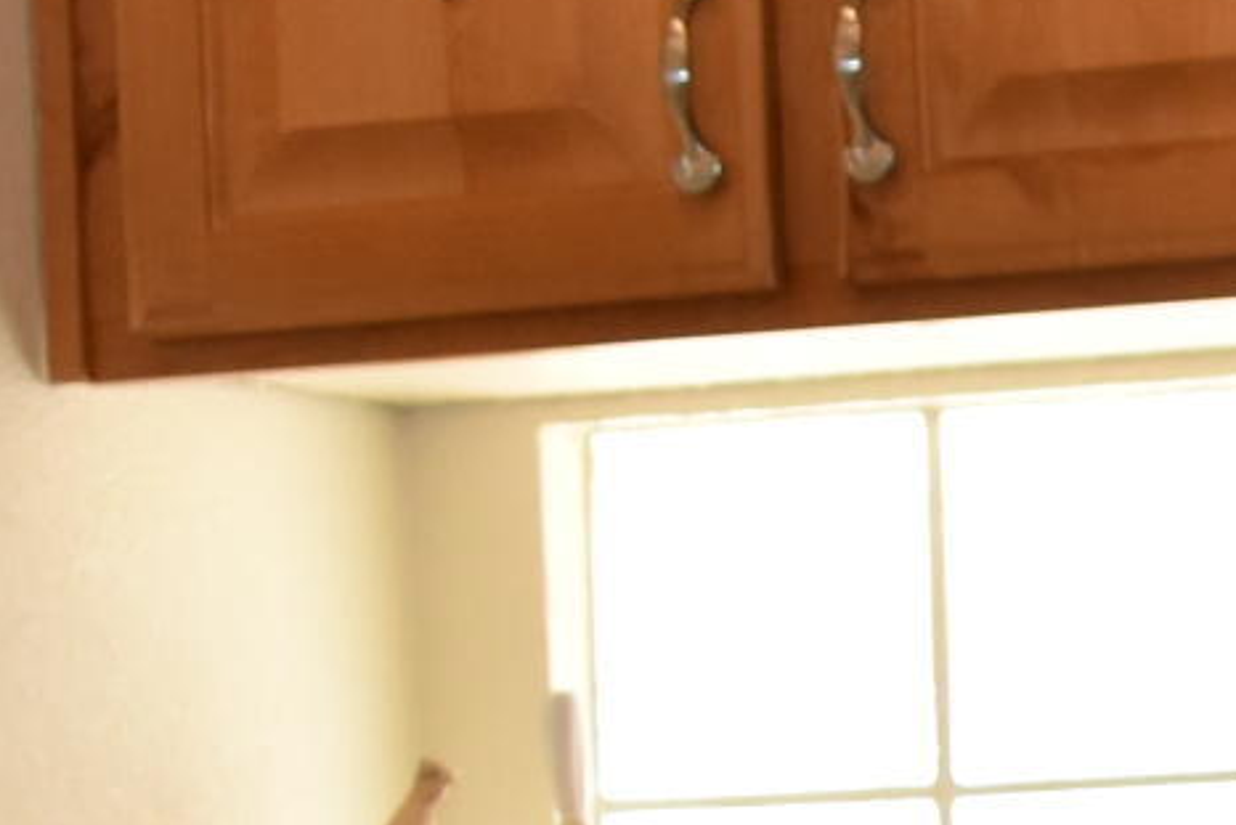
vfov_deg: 7.0
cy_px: 1340
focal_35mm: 193
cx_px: 3066
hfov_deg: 9.4
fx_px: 6628
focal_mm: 20
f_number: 4.5
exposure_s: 1/200
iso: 800
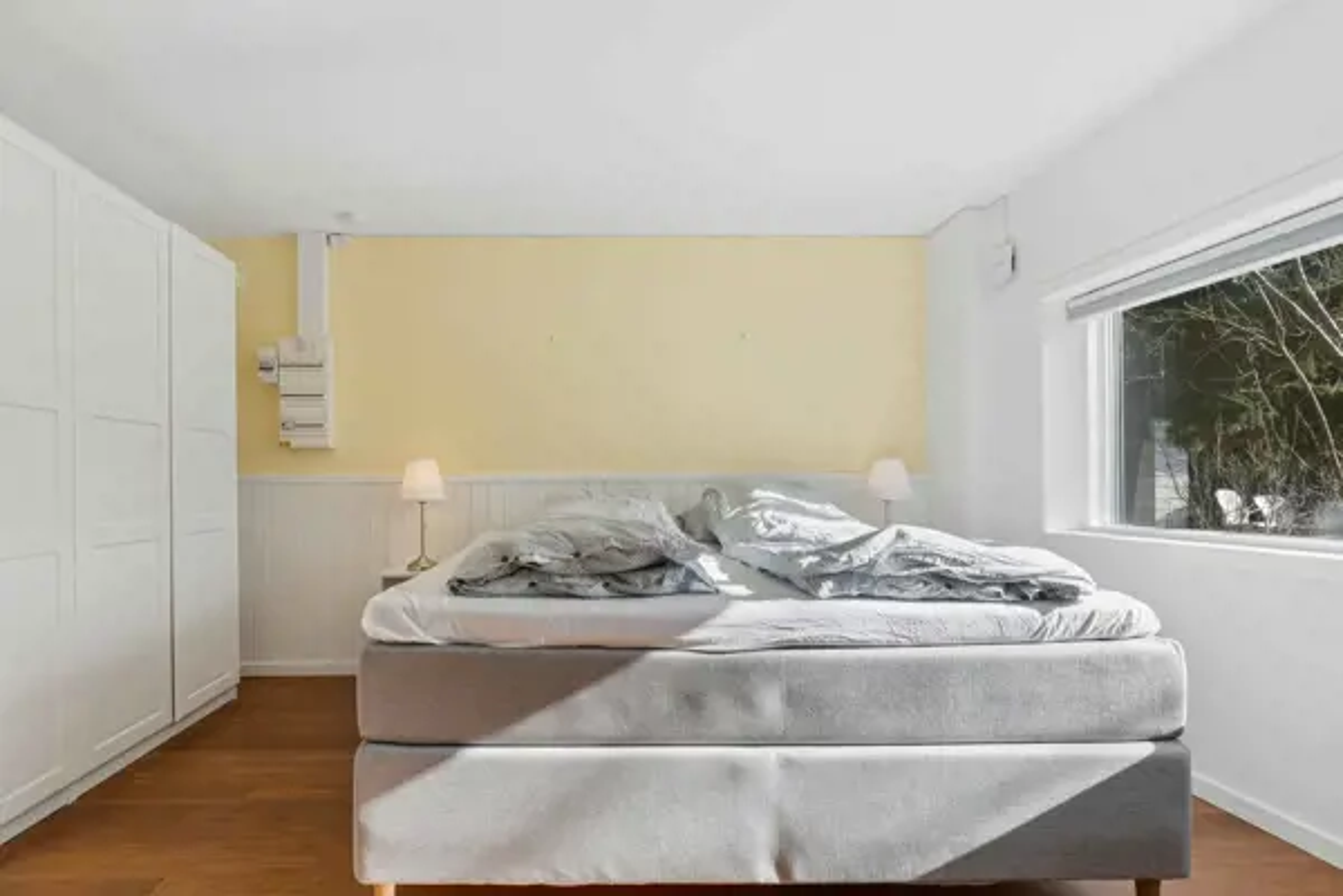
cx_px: 672
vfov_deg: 69.7
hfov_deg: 92.4
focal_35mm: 17
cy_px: 448
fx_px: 643
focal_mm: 11.5
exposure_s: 1/250
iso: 200
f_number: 8
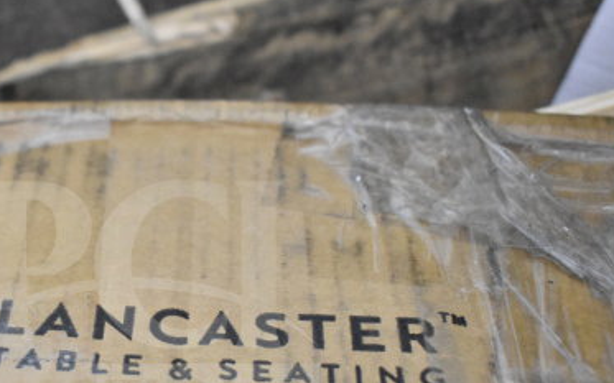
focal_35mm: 65
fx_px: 1088
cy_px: 311
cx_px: 133
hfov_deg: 30.8
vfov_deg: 19.8
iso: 6400
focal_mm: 26
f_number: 5
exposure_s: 1/100
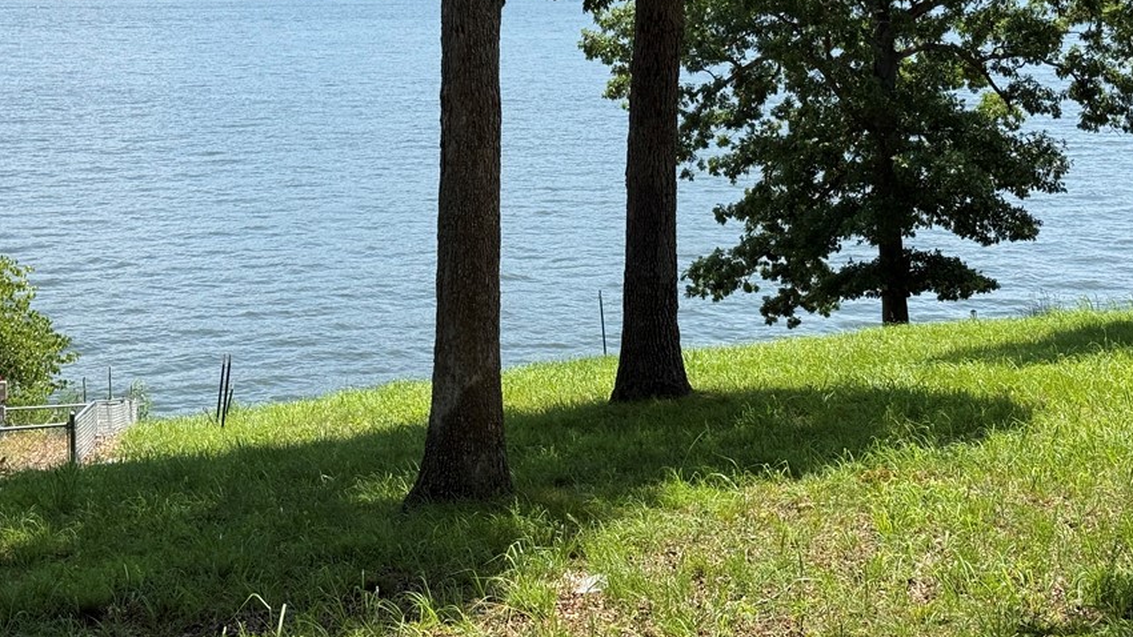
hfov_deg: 33.3
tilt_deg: -7.4
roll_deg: -0.4
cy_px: 193
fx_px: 1893
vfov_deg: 19.0
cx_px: 617
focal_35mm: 63
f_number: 1.78
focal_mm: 6.76
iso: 80
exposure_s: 1/3378
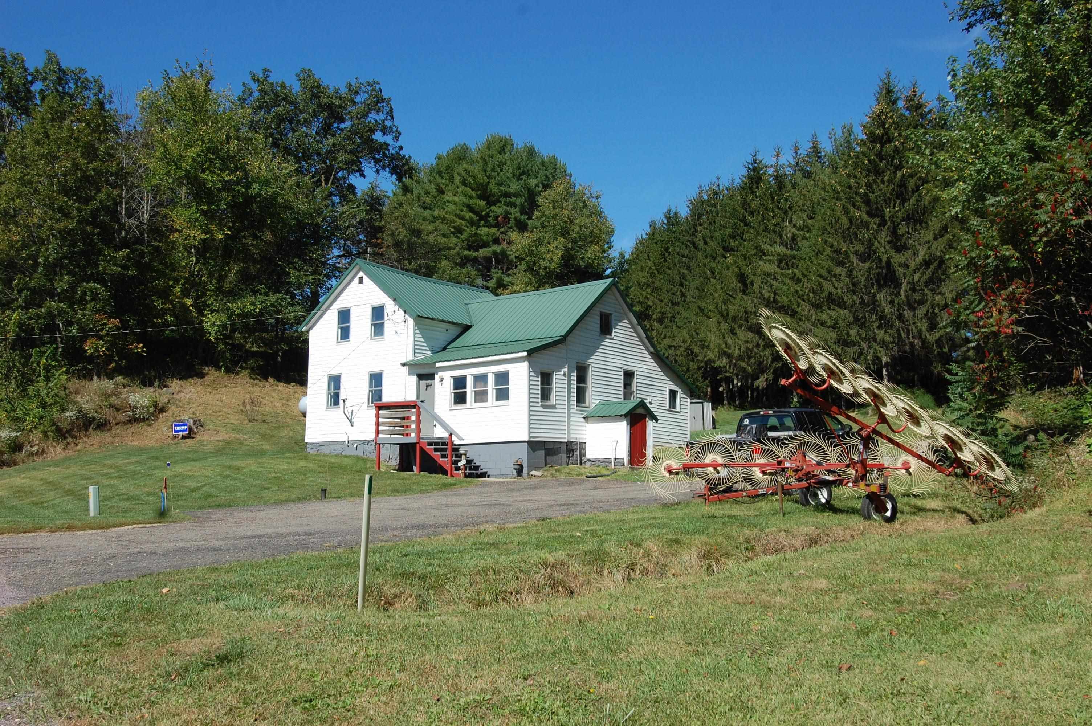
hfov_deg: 53.2
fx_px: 1091
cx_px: 546
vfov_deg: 36.8
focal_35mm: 36
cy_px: 363
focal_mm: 24
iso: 200
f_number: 10
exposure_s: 1/400
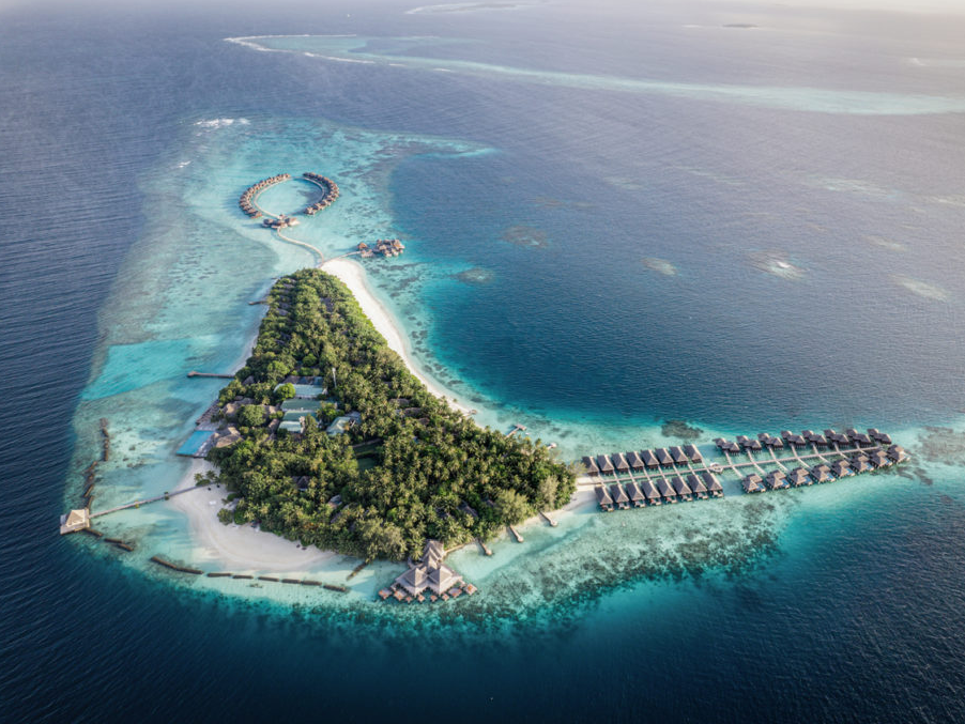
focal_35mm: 24
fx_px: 669
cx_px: 545
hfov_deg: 71.3
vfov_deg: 56.8
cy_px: 361
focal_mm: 8.38
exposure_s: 1/120
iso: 100
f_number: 2.8
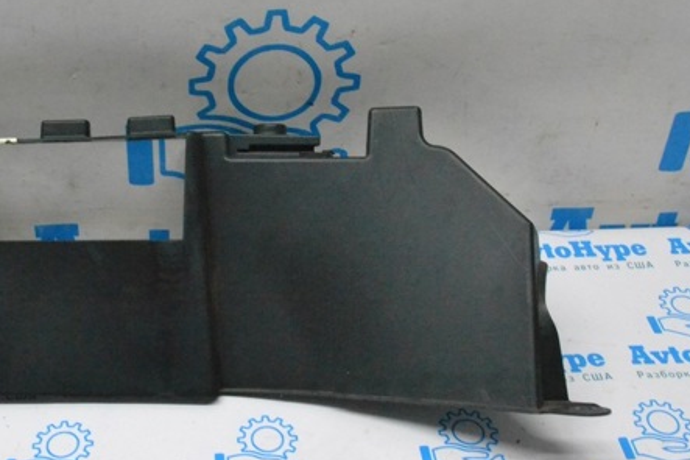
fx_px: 996
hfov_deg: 37.6
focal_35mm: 52
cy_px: 187
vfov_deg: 25.9
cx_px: 212
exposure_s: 1/160
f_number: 11
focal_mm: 24
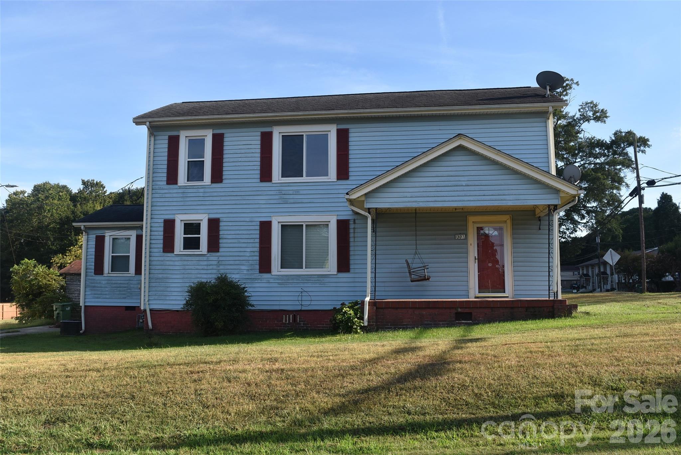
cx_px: 340
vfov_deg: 43.7
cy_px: 228
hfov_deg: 61.9
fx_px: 568
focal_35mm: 30
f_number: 8
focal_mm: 20
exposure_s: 1/250
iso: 200
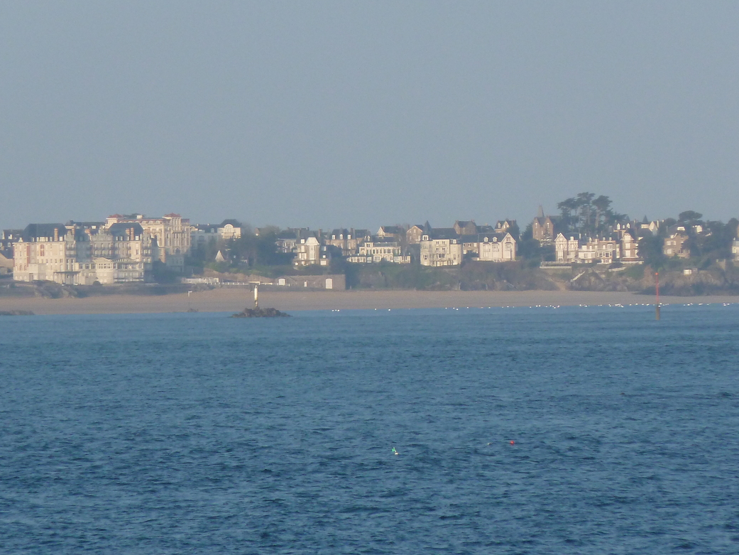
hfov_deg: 4.3
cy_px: 291
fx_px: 9821
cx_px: 344
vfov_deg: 3.2
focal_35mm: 460
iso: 160
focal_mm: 49.2
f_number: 4.9
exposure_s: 1/500
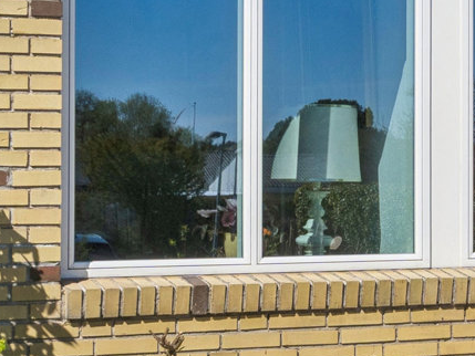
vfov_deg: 13.0
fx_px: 1568
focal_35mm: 114
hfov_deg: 16.9
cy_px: 170
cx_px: 473
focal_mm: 17
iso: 200
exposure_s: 1/800
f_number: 8
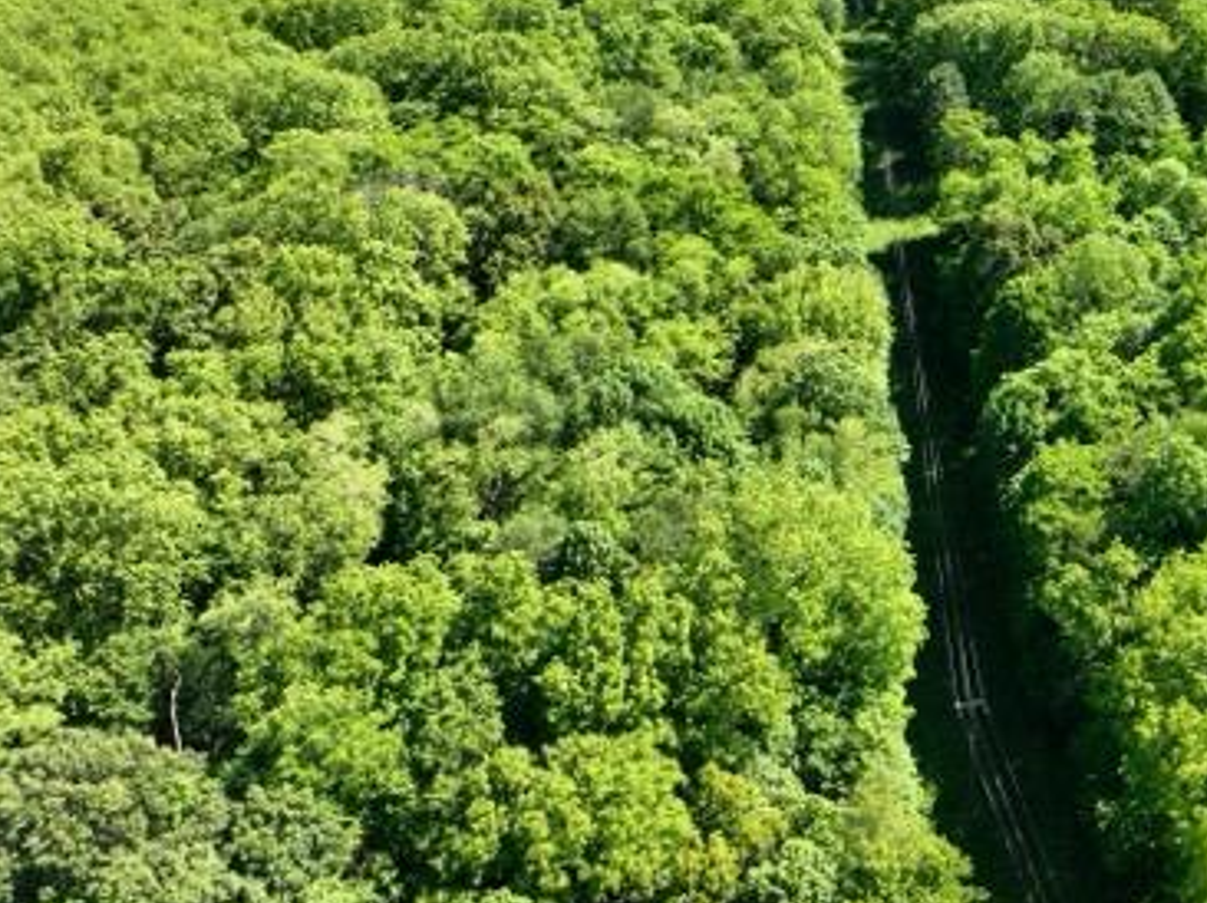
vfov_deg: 34.2
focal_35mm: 42
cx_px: 1022
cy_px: 353
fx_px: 1464
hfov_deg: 42.1
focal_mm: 12.29
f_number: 2.8
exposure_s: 1/640
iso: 100
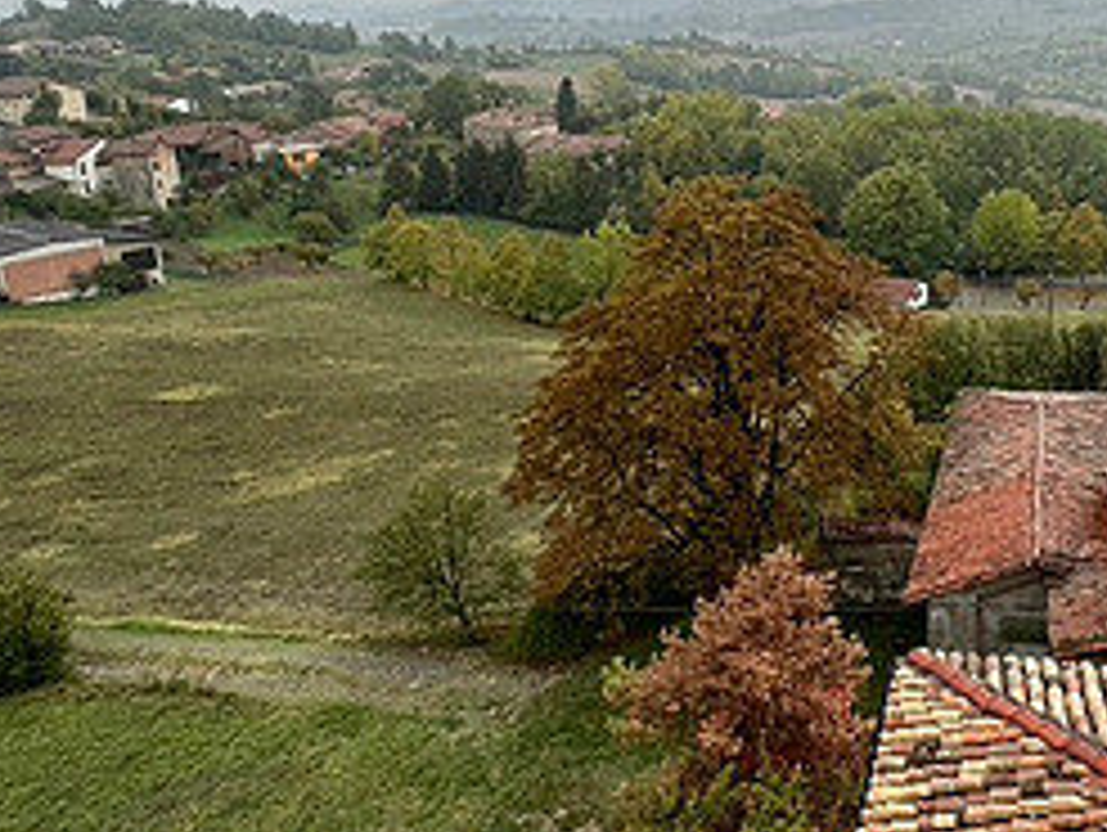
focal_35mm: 33
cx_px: 837
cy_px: 223
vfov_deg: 41.9
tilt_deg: -13.8
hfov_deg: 52.7
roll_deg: +1.5
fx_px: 1056
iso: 40
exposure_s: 1/404
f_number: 2.2
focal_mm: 2.22
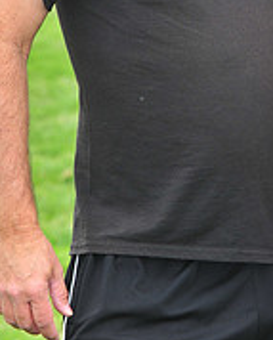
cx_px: 277
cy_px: -120
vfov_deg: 5.2
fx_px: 3687
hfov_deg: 4.2
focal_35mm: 366
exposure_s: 1/200
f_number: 8
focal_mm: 120
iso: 400
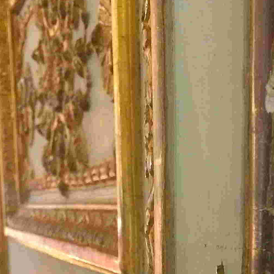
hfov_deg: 20.6
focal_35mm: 84
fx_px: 752
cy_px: 351
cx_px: 186
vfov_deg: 19.2
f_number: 2.2
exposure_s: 1/25
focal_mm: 4.15
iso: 320
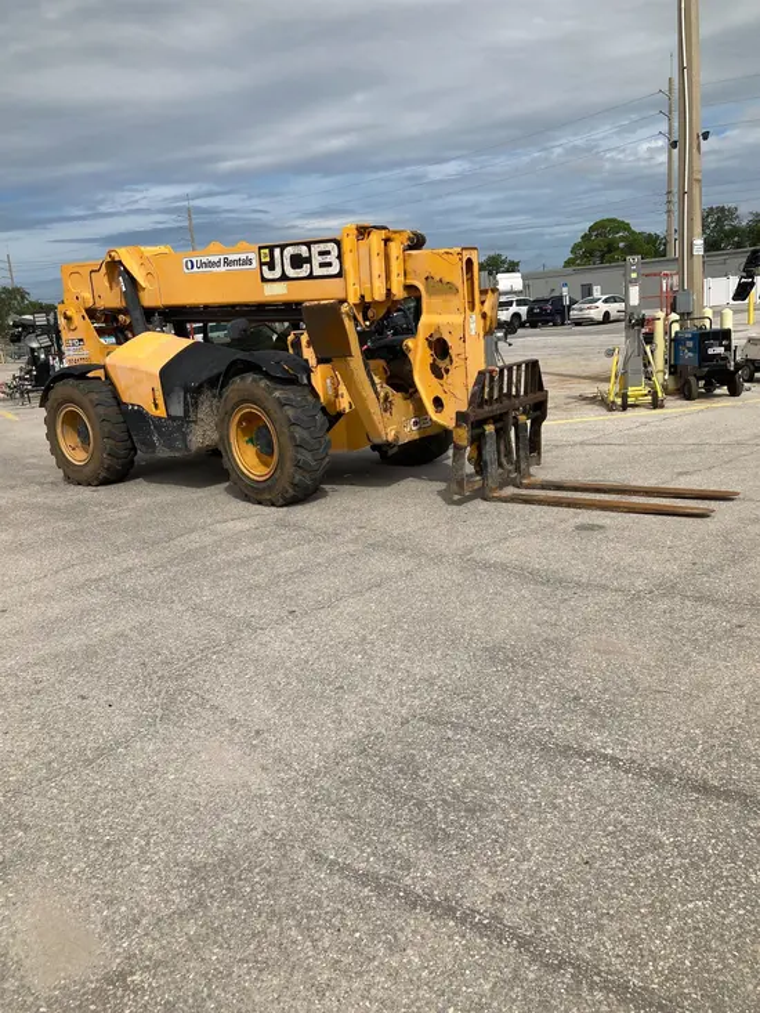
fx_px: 819
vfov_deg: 63.4
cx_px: 380
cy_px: 506
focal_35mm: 28
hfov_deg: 49.8
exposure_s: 1/3745
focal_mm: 3.99
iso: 25
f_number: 1.8
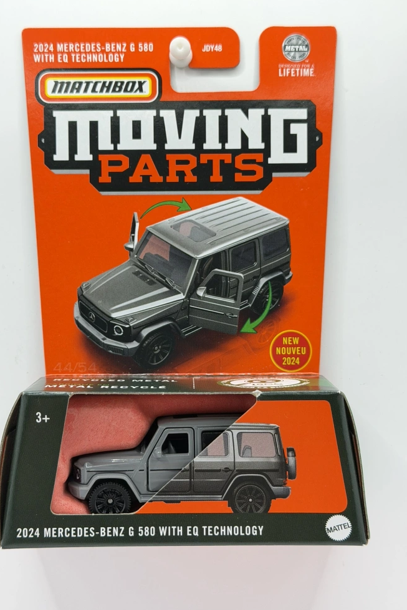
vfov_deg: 38.9
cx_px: 193
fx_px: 865
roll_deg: -0.3
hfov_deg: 26.5
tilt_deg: +2.1
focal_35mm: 51
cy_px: 308
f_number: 1.78
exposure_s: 1/182
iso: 100
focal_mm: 6.76
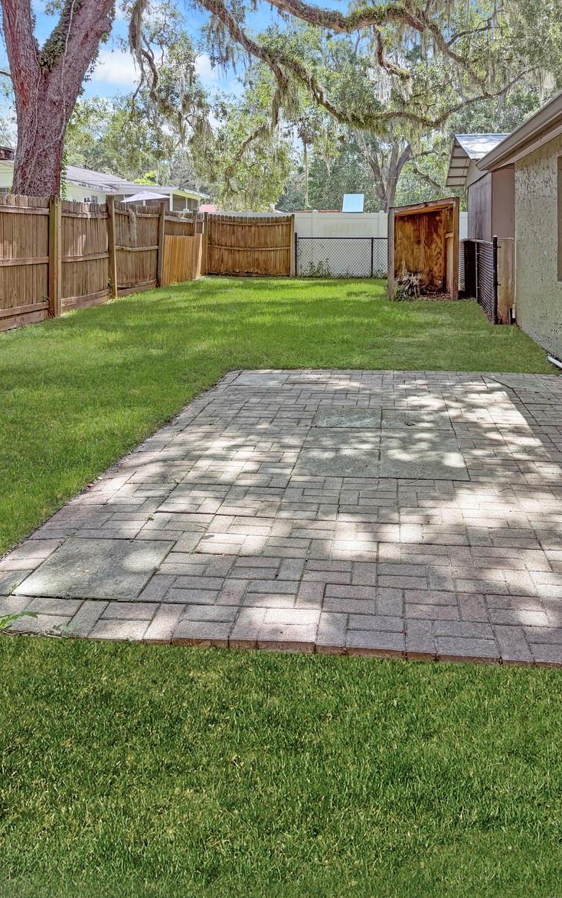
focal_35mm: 26
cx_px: 298
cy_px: 450
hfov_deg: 47.6
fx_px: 637
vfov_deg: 70.4
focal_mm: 6.76
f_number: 1.78
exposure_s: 1/1060
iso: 100
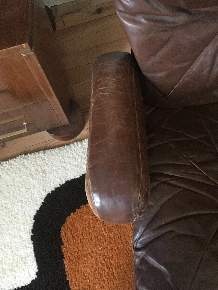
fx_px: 244
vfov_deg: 61.7
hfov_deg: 48.2
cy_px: 145
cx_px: 109
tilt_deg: -72.3
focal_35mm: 29
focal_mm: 4.15
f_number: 2.2
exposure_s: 1/17
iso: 320
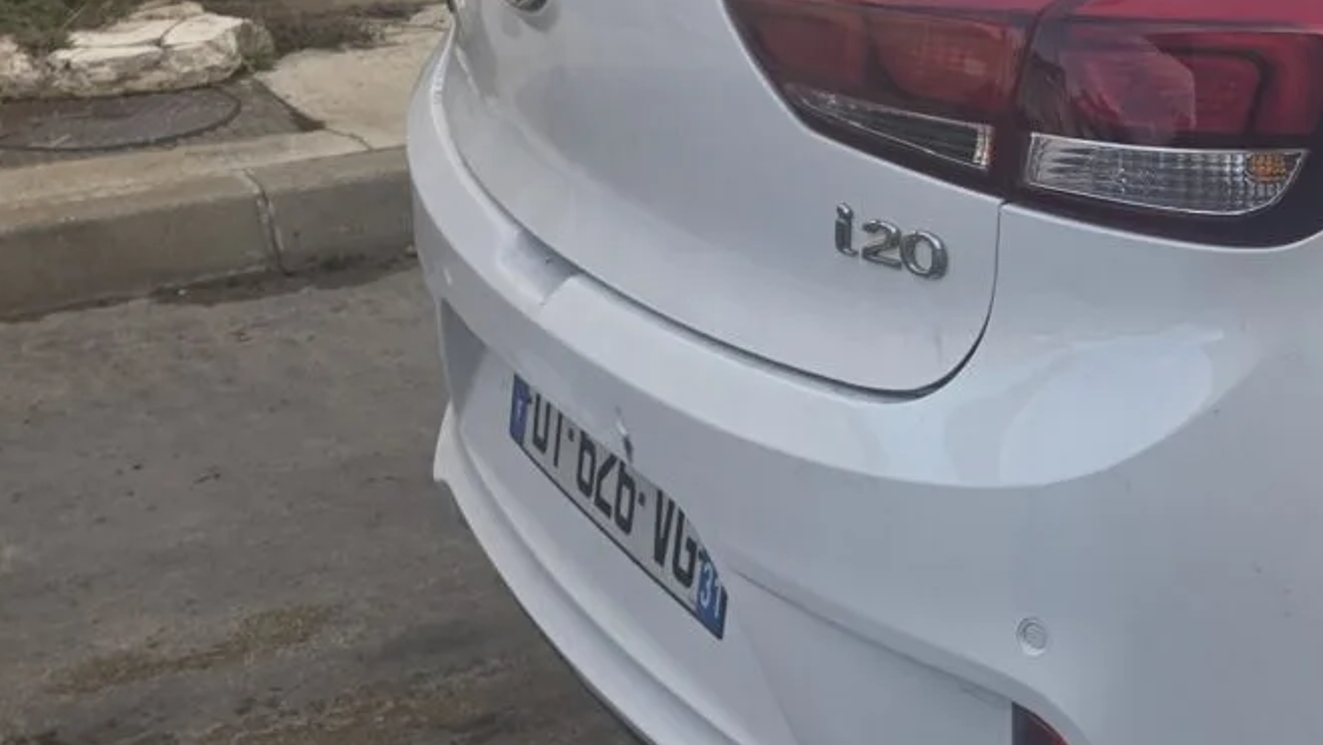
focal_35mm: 73
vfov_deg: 16.5
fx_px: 2561
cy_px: 394
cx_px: 1847
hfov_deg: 24.2
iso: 12
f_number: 1.7
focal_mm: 6.3
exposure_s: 1/205
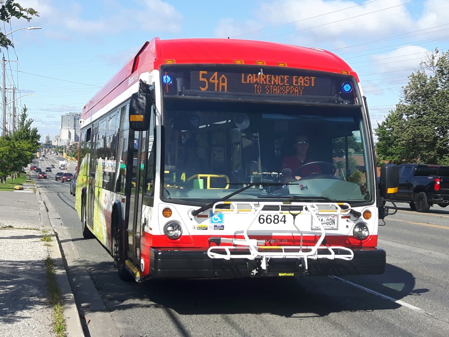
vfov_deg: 45.4
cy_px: 168
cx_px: 224
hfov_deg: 58.4
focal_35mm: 31
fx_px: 402
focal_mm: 3.7
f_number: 1.9
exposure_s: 1/1040
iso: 40
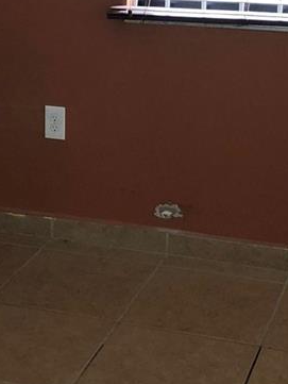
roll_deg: +0.0
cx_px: 116
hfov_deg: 15.9
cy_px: 46
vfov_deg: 20.7
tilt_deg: -10.3
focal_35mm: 93
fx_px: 1031
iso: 32
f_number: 1.8
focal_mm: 4
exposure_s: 1/24
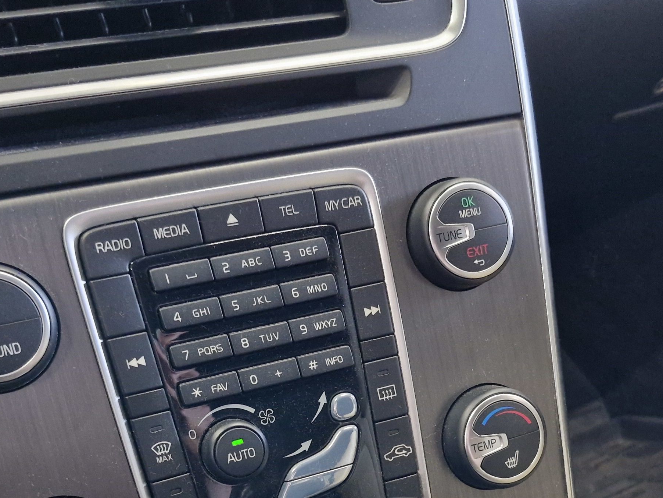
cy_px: 450
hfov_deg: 37.4
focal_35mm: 51
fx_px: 977
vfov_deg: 27.5
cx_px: 397
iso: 800
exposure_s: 1/100
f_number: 1.8
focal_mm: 5.54
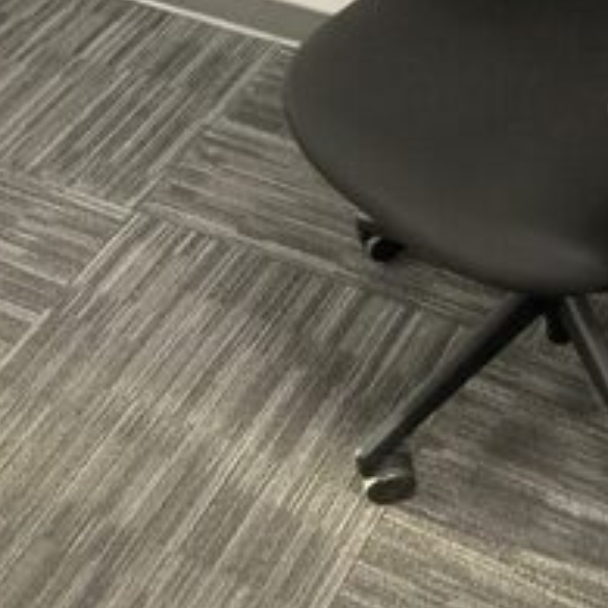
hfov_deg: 25.0
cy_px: 27
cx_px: 589
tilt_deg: -42.5
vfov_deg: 25.1
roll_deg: +1.1
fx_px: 1312
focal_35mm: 66
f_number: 1.8
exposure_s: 1/60
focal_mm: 3
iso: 200
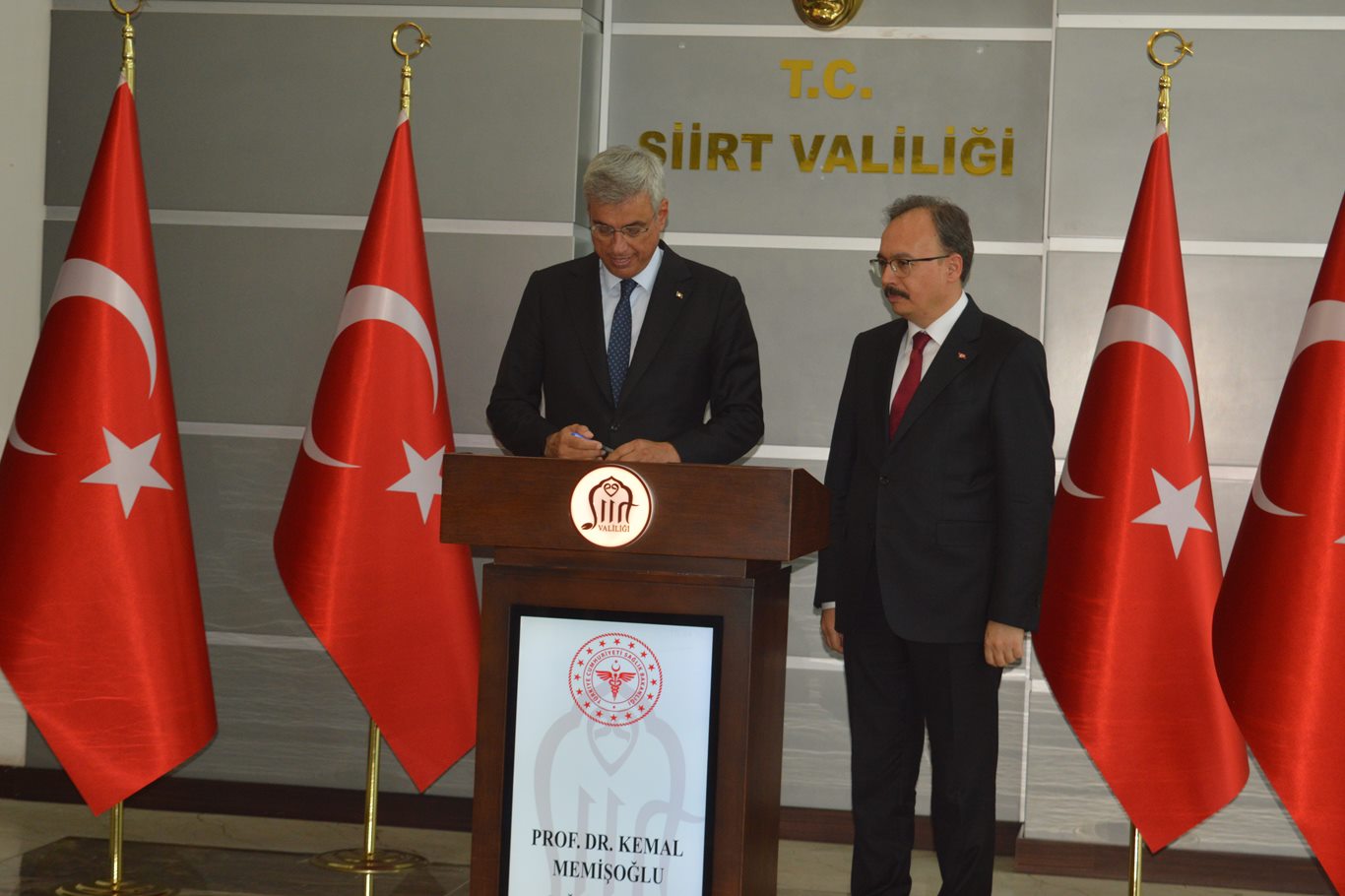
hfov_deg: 29.3
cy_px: 448
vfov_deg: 19.7
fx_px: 2577
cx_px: 672
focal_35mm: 69
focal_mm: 46
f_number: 5
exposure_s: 1/60
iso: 500
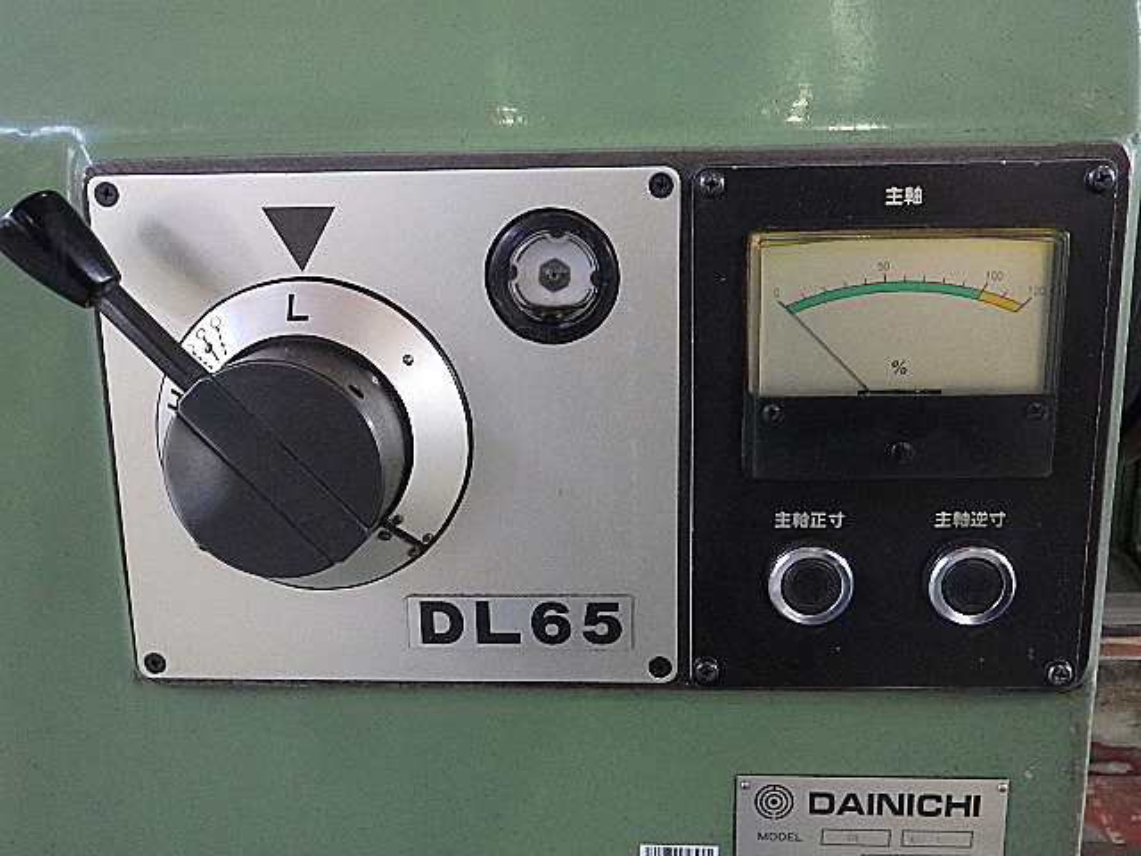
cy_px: 428
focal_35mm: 34
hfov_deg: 54.0
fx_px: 1121
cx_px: 570
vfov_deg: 41.8
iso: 1000
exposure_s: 1/50
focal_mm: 6.1
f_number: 3.8
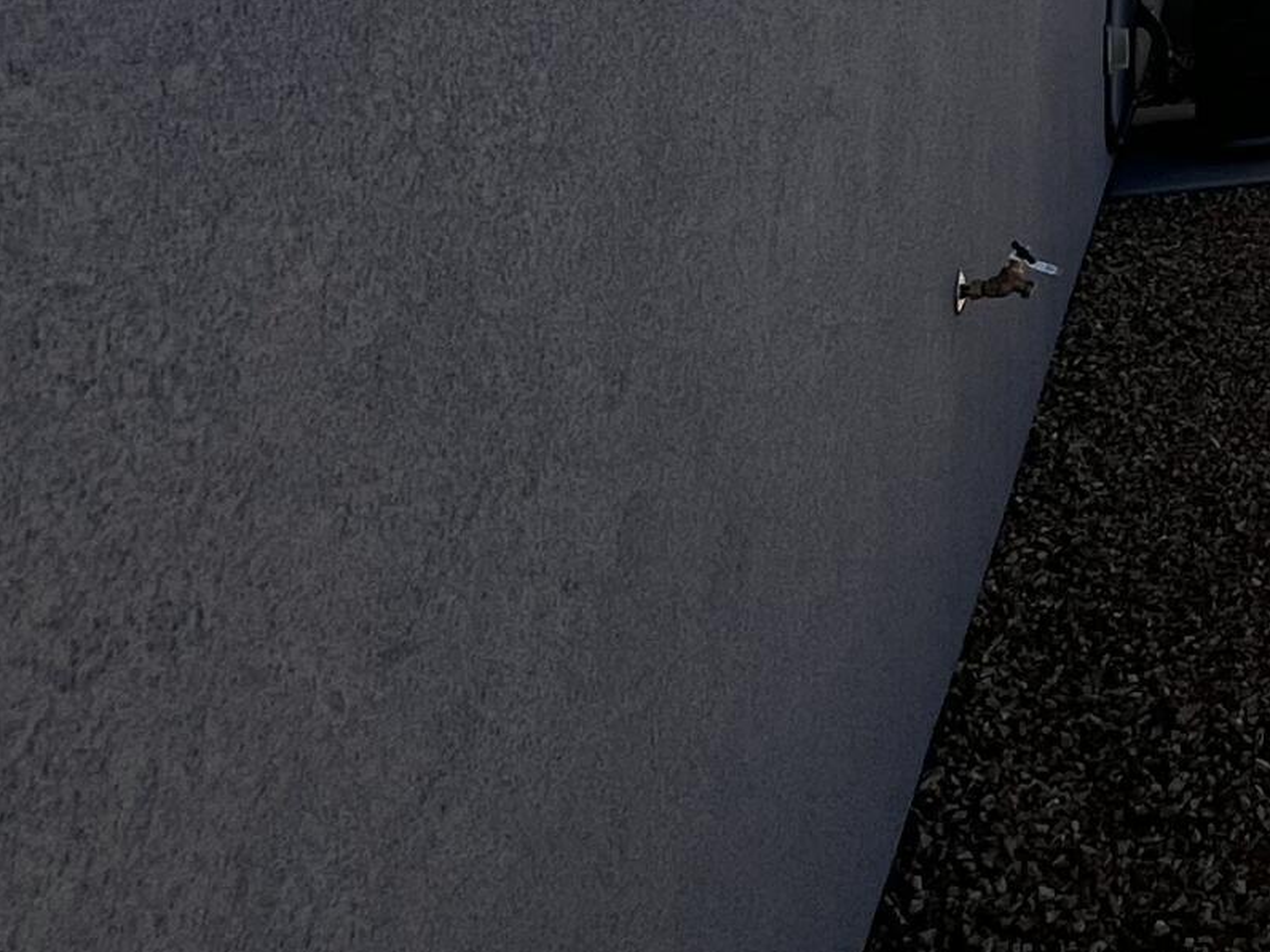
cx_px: 2006
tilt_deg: +5.2
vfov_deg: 23.3
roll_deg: +1.5
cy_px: -509
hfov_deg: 25.9
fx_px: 1798
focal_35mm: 49
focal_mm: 1.57
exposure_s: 1/2950
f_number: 1.8
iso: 32
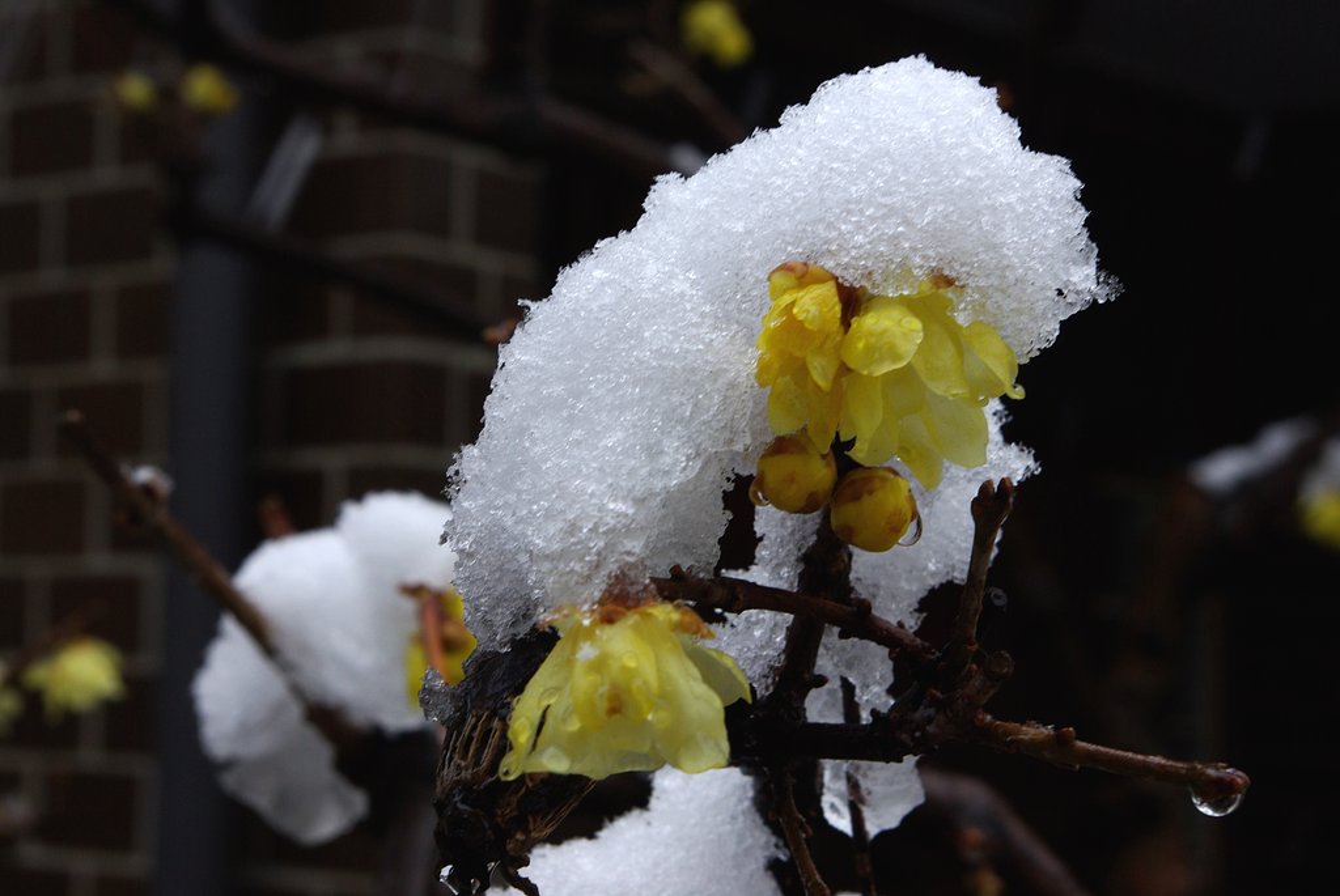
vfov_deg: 16.6
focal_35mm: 82
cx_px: 670
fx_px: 3074
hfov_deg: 24.6
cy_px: 448
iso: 200
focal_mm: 55
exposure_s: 1/50
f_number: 16
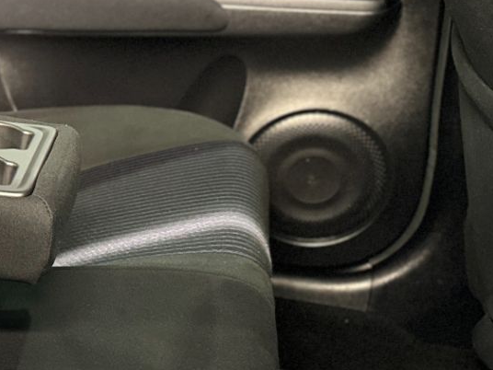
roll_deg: +0.5
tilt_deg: -22.2
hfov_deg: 19.8
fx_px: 1225
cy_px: 195
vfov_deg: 17.2
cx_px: -239
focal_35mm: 86
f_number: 1.78
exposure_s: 1/30
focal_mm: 6.86
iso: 1000
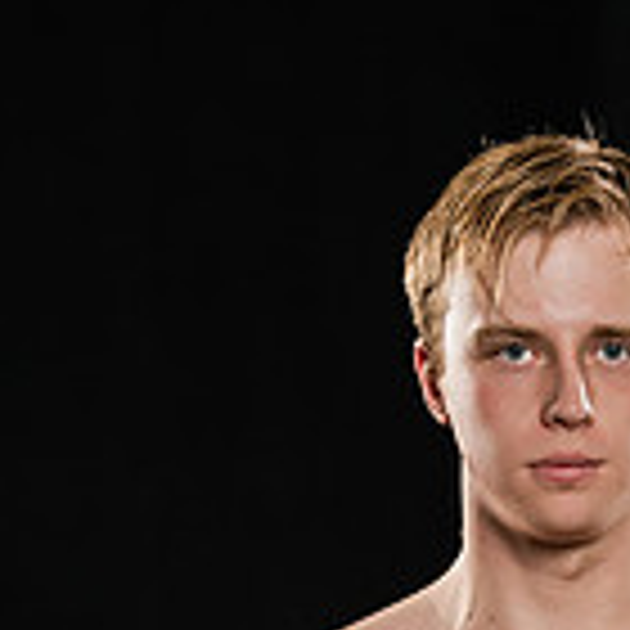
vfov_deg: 6.4
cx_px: 634
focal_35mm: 273
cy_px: 752
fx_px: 5621
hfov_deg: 6.4
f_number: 6.3
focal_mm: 100
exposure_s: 1/250
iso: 320
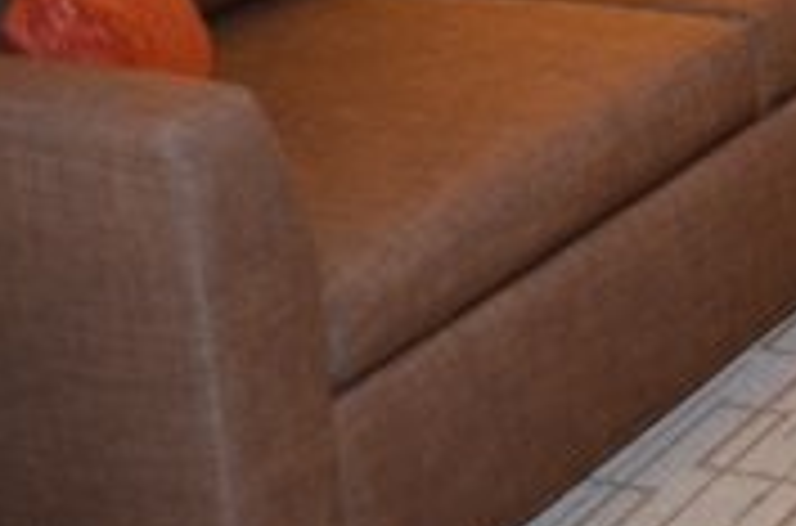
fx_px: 2690
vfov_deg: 10.7
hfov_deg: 14.9
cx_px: 1394
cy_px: -306
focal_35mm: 122
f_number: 3.5
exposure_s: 1/60
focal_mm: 18
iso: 800
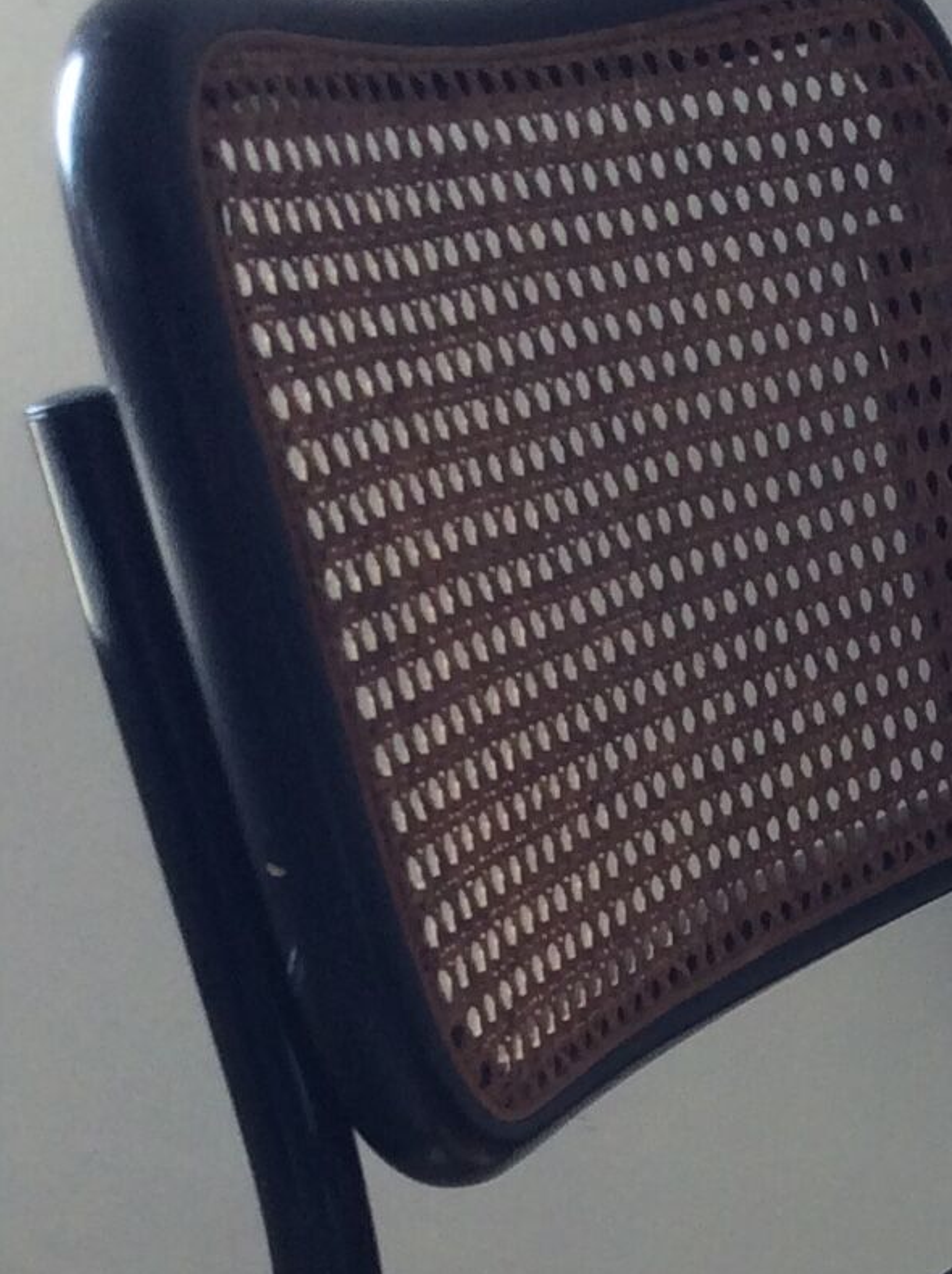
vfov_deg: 17.9
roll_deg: +1.1
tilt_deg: -23.3
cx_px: 1301
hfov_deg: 13.5
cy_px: 1487
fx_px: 3861
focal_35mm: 105
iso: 32
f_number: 2.4
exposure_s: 1/25
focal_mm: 3.3
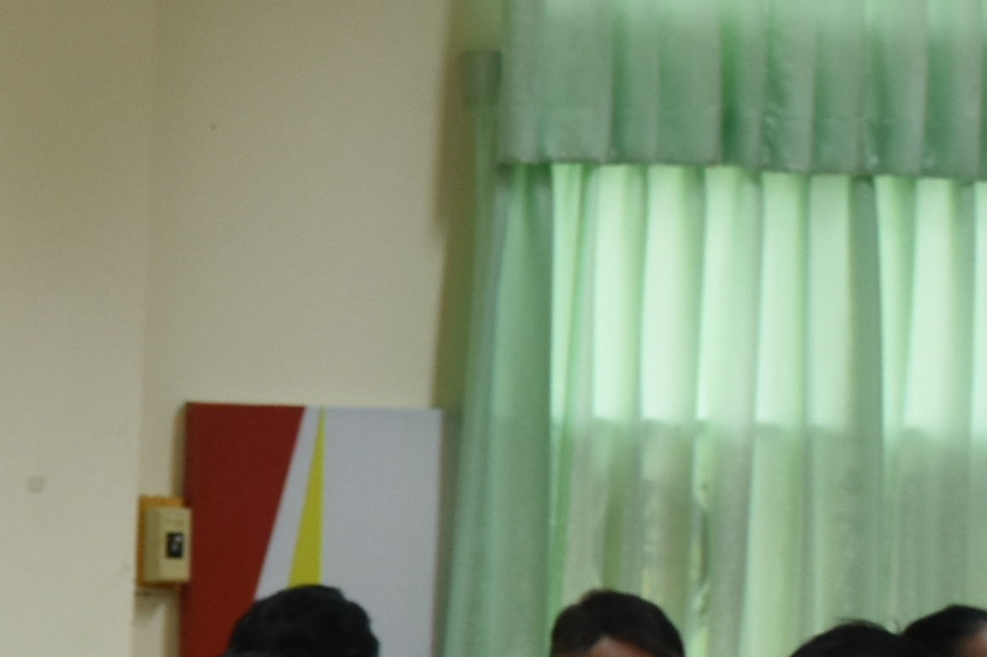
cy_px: 713
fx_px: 5564
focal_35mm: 203
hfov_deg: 9.5
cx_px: -995
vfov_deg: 6.7
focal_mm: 26
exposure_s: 1/60
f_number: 4
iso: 500
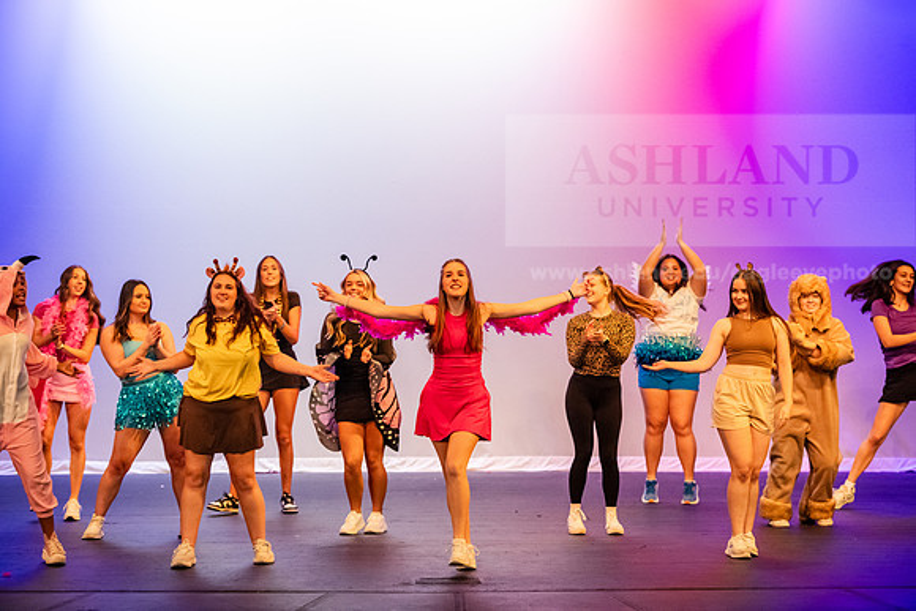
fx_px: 2672
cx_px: 458
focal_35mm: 105
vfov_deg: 13.0
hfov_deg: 19.5
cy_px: 306
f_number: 3.2
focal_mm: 105
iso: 4000
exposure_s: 1/320
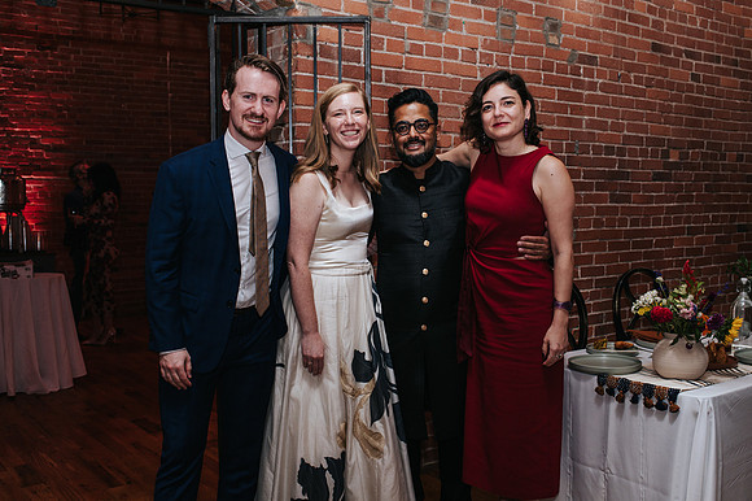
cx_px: 382
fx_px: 808
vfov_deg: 34.4
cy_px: 265
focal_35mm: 39
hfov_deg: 49.9
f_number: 4
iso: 800
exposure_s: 1/200
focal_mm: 35
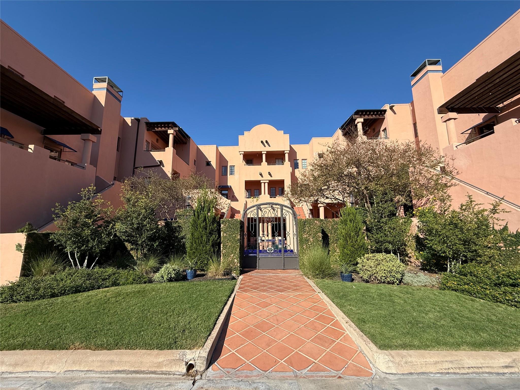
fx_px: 210
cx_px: 260
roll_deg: +0.4
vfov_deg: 85.7
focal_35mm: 14
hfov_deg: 102.1
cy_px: 195
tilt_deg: +9.2
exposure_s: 1/2024
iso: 50
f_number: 2.2
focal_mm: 2.22
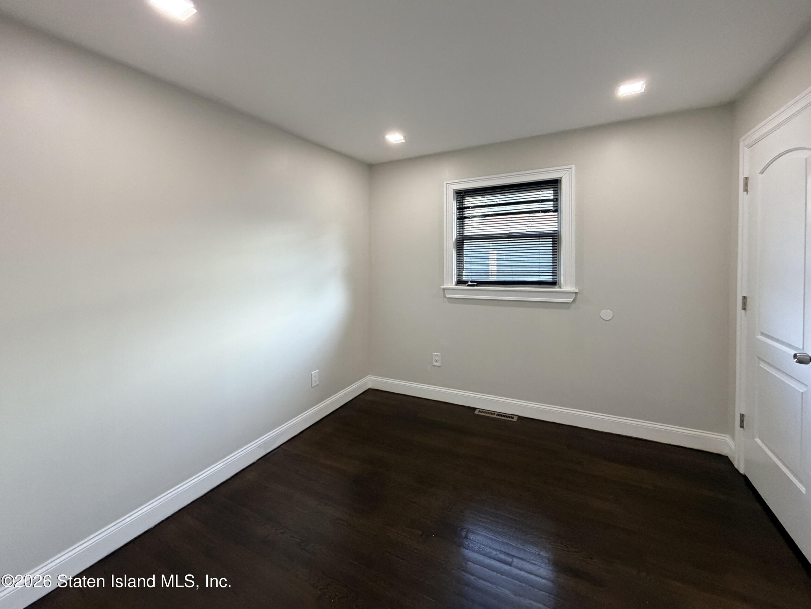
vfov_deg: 85.7
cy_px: 304
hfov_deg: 102.1
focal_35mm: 14
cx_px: 406
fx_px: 328
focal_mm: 2.22
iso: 320
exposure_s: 1/60
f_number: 2.2
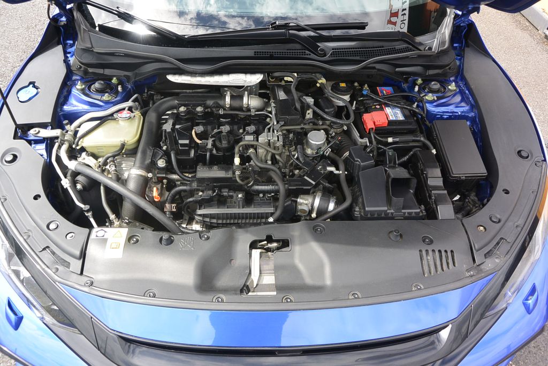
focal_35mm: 27
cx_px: 274
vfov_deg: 47.9
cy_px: 183
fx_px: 411
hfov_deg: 67.4
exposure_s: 1/400
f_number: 4.5
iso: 160
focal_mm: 10
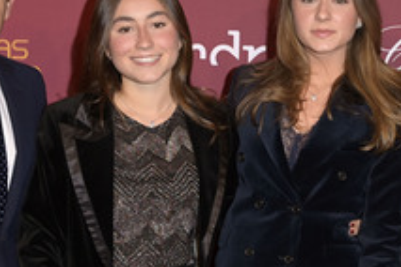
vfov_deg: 14.7
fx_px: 1036
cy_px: 177
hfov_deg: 21.9
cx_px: 217
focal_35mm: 93
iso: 640
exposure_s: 1/250
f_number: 5.6
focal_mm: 44
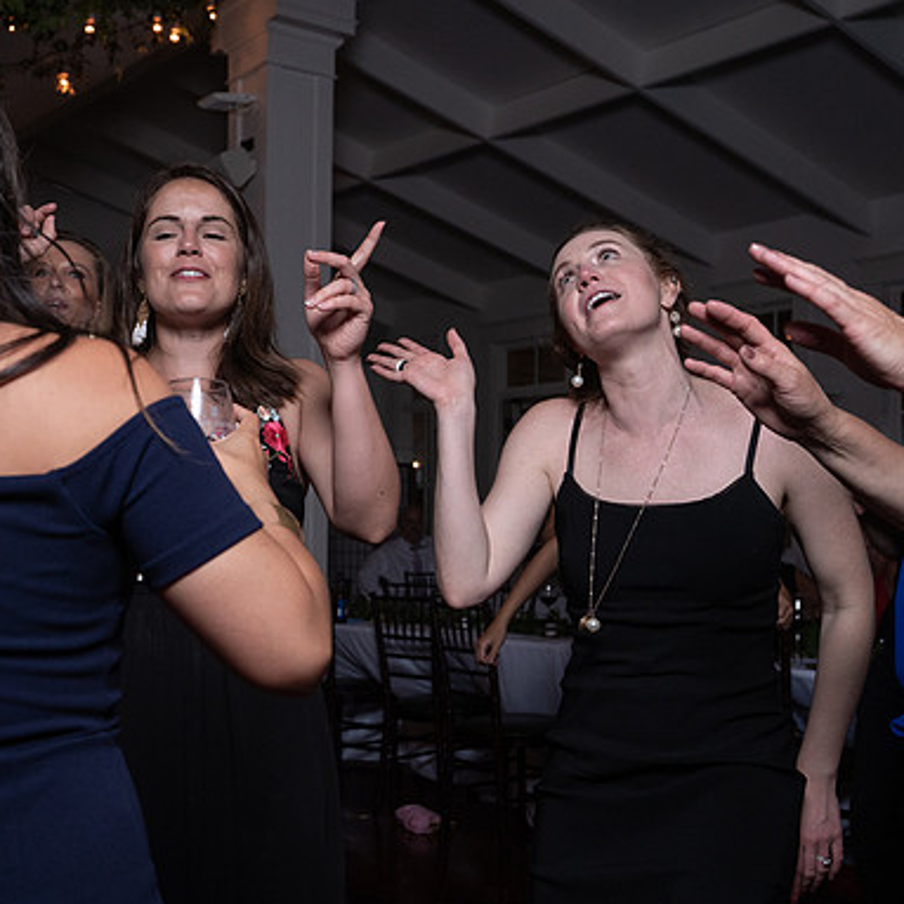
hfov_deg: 34.6
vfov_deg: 34.7
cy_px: 492
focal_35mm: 49
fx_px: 1448
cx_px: 361
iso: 2000
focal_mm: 35
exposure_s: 1/200
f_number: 5.6
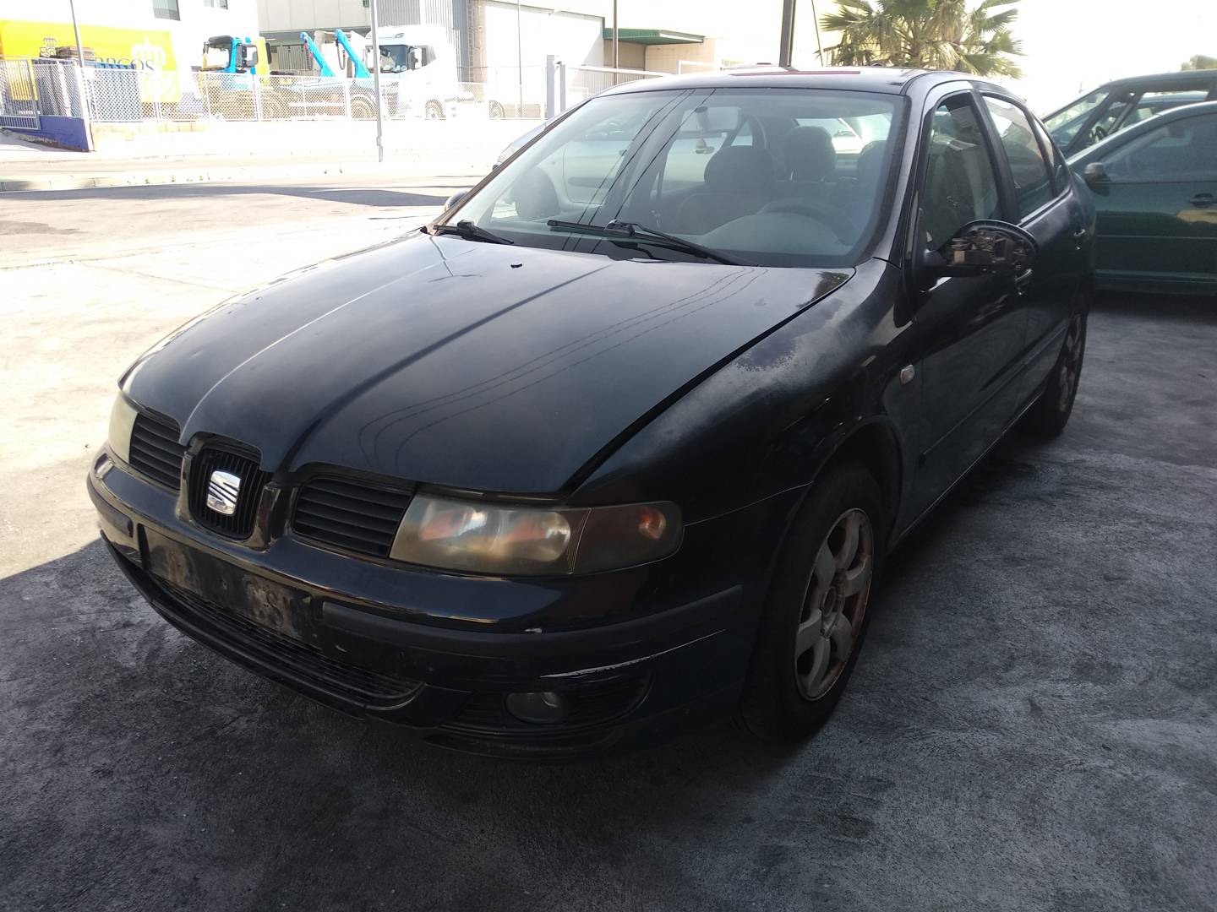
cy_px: 456
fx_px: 914
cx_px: 608
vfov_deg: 53.1
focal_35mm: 26
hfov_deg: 67.3
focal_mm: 3.83
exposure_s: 1/233
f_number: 2.2
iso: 125
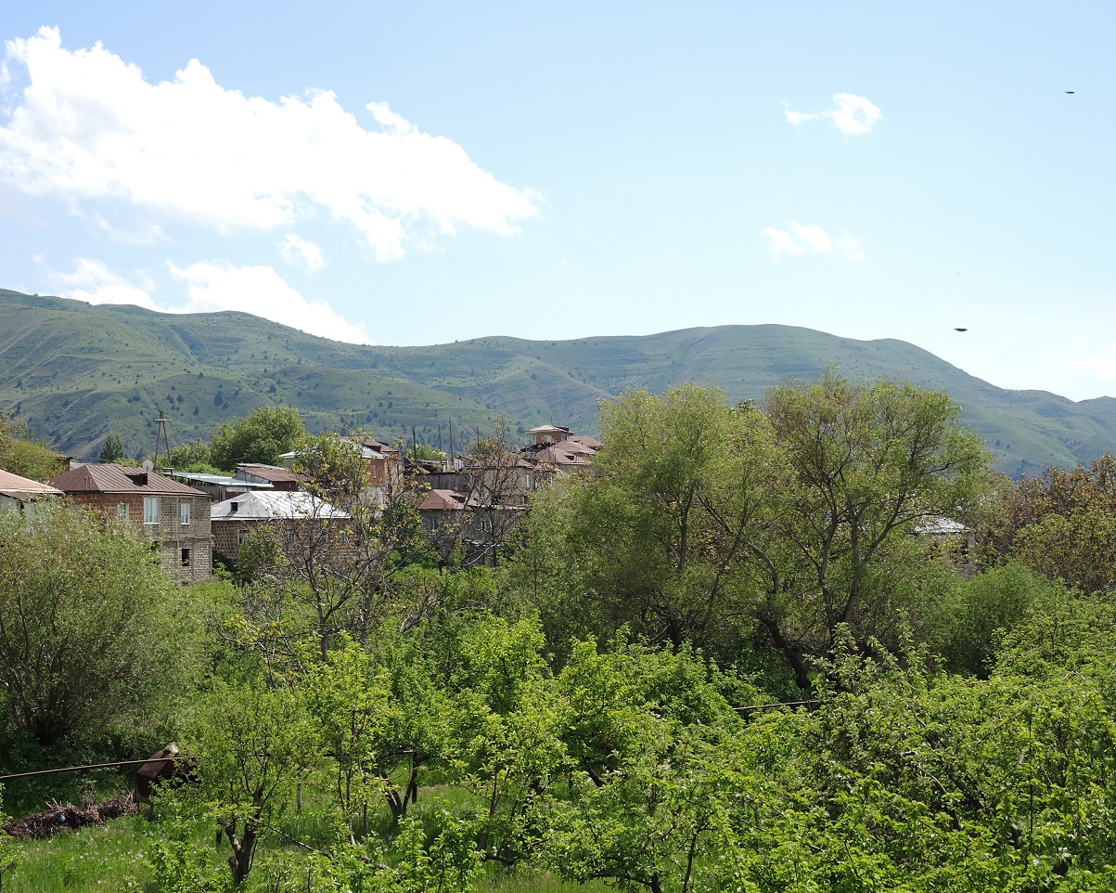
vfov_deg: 28.6
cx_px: 534
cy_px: 454
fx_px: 1750
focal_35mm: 53
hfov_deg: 35.4
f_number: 2.8
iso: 80
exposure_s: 1/1250
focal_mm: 11
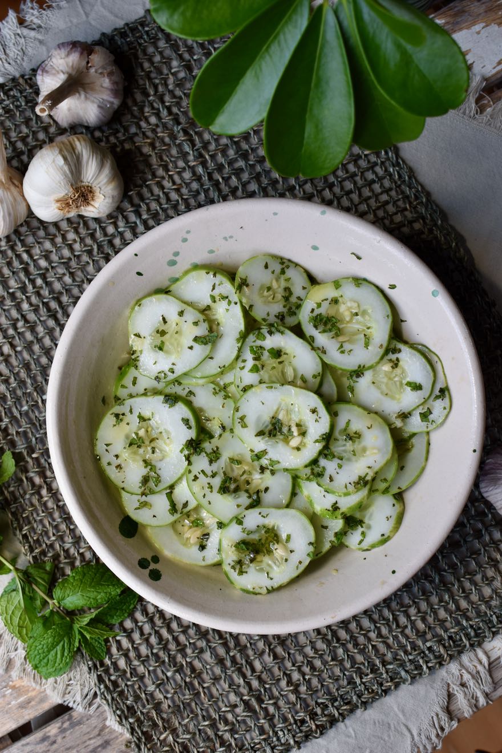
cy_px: 376
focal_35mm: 52
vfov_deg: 37.9
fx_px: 1098
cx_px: 251
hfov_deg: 25.8
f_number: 5.6
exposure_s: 1/50
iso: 100
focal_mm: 35
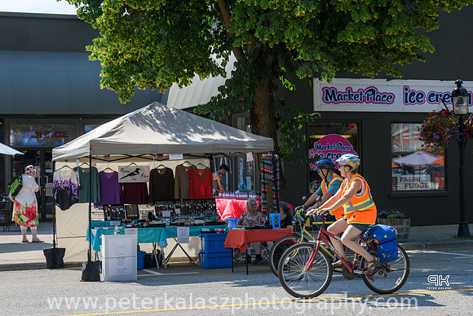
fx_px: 973
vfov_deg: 18.4
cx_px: 236
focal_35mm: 74
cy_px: 162
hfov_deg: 27.3
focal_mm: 70
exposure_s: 1/200
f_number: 8
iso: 160
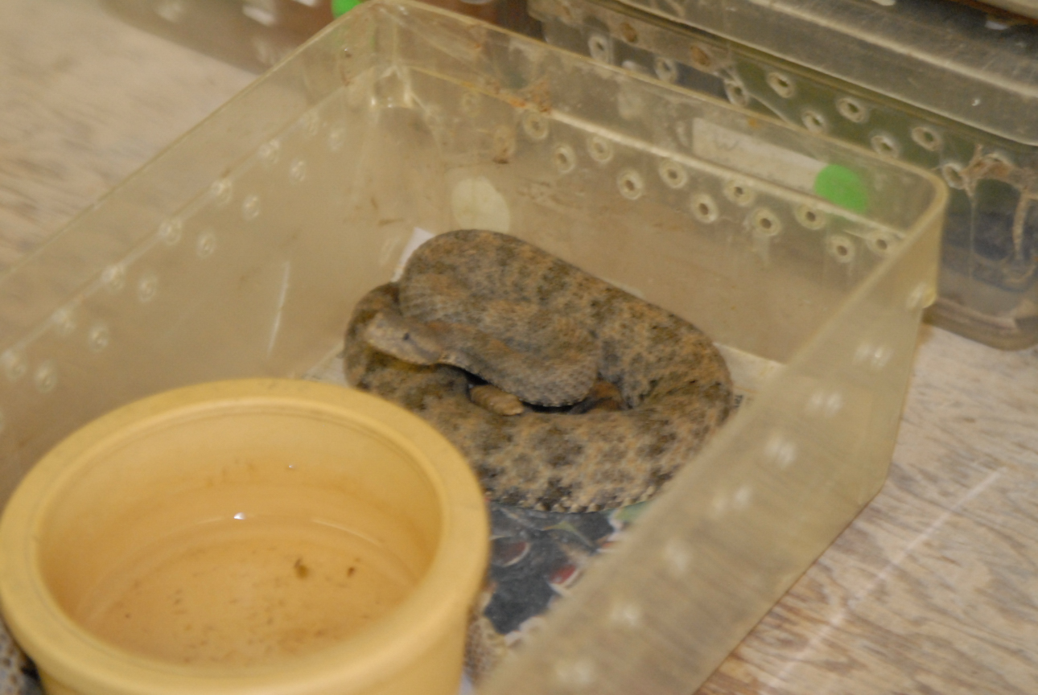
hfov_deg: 18.2
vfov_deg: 12.2
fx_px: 3248
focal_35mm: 112
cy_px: 348
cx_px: 519
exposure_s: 1/50
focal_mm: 75
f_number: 2.8
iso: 1100
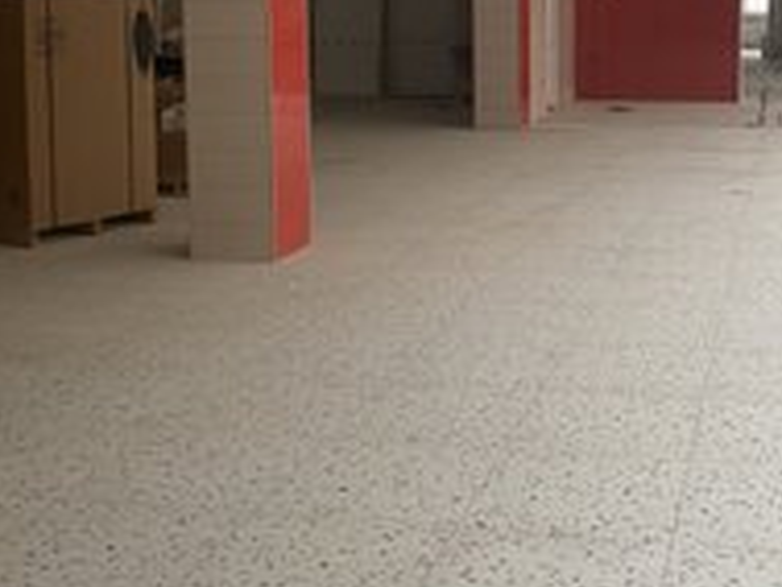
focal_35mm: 55
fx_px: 1243
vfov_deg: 26.0
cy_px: 103
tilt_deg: -5.6
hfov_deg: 34.2
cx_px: 588
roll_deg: +0.5
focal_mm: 4.25
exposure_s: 1/60
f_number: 1.8
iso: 125
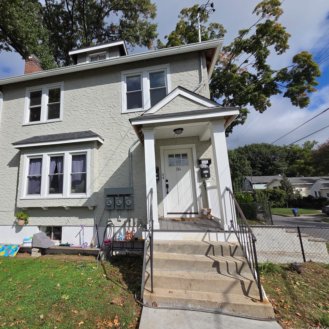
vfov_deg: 87.4
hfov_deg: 85.8
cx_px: 124
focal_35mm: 16
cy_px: 163
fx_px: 172
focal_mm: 2.2
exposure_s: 1/6441
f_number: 2.2
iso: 100
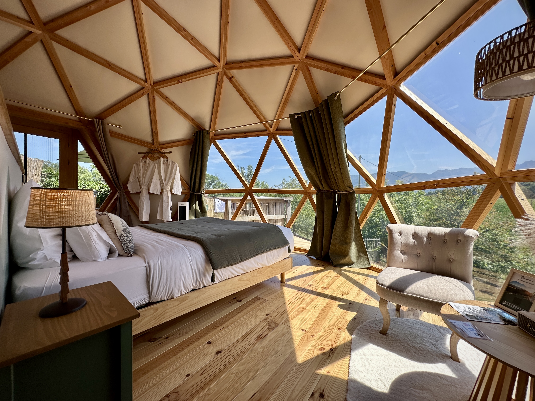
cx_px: 268
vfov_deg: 85.7
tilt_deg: -0.7
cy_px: 200
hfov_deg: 102.1
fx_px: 216
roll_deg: -0.4
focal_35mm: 14
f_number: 2.2
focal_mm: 2.22
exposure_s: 1/1024
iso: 40
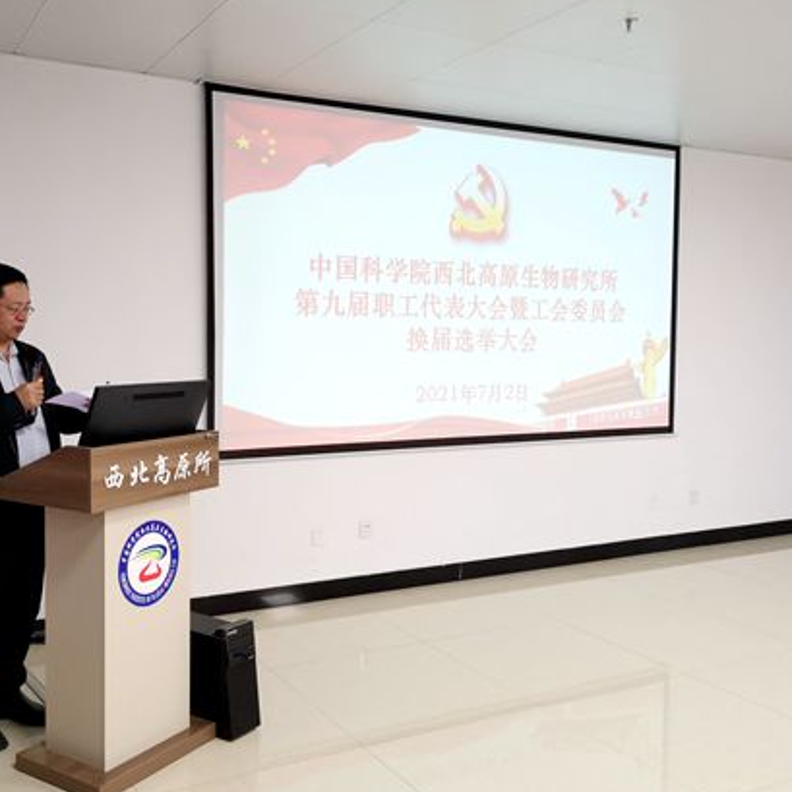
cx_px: 300
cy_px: 383
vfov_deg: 47.2
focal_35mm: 35
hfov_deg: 46.8
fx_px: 906
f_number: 1.8
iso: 250
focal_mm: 5.58
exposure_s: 1/100
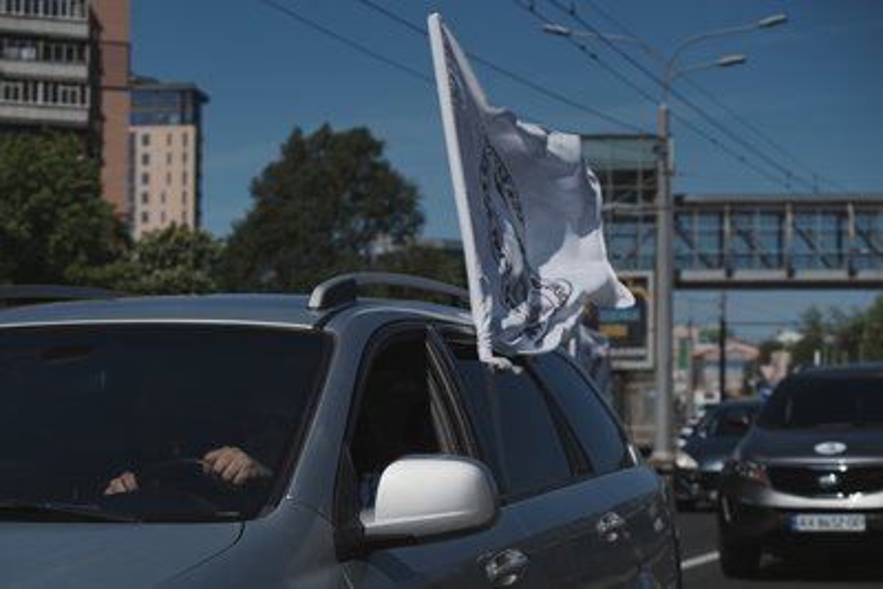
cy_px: 294
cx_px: 442
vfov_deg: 19.5
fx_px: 1717
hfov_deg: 28.8
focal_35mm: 70
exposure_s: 1/5000
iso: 100
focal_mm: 70
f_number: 6.3
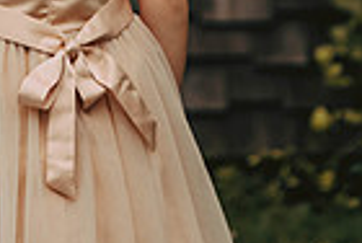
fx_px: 6671
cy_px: -131
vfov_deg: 2.1
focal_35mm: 662
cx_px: 44
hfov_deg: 3.1
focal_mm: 160
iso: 640
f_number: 2.8
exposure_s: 1/4000
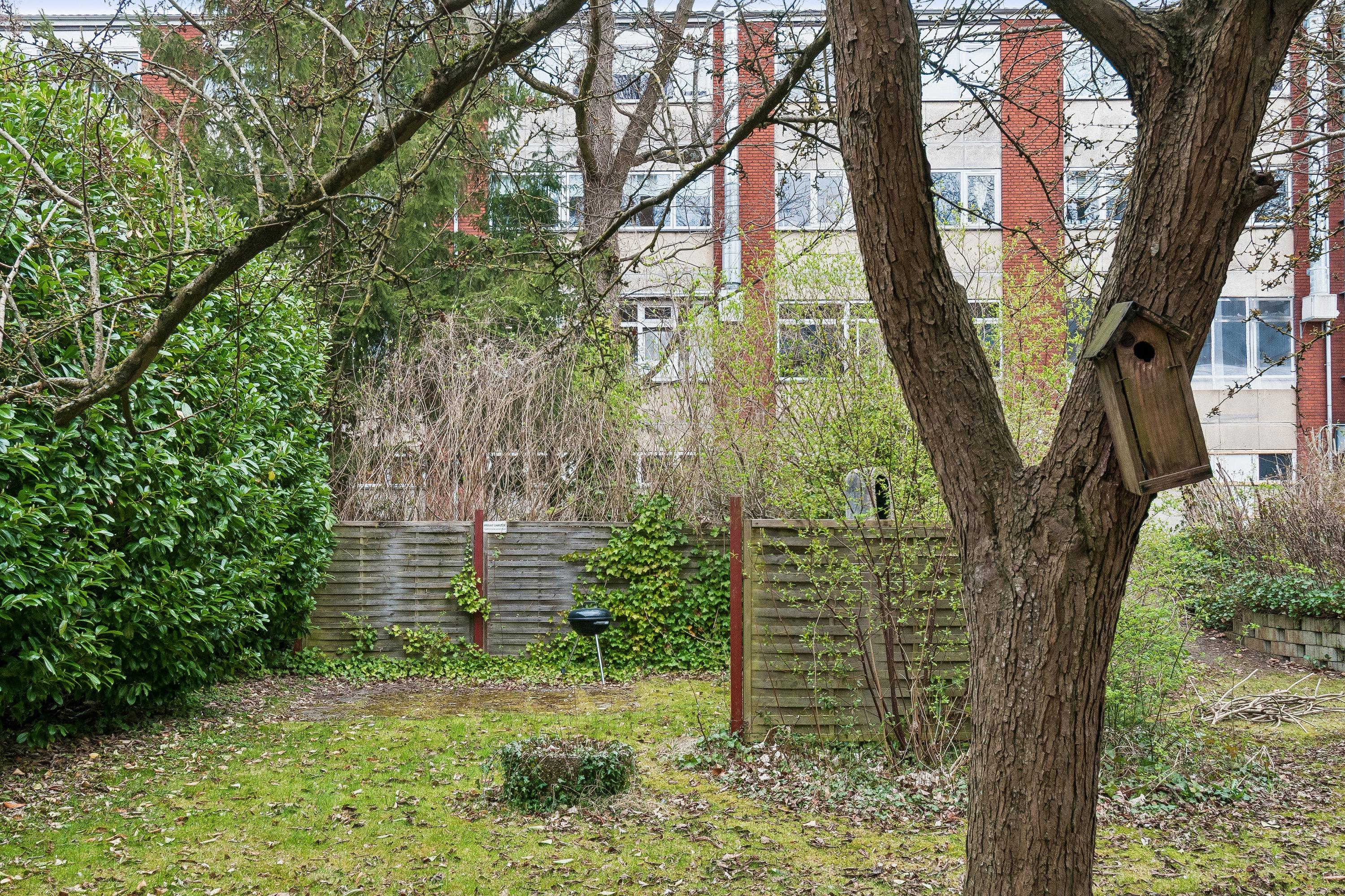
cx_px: 672
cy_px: 448
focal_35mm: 36
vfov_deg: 36.9
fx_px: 1345
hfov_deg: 53.1
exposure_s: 1/100
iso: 250
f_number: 10
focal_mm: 24
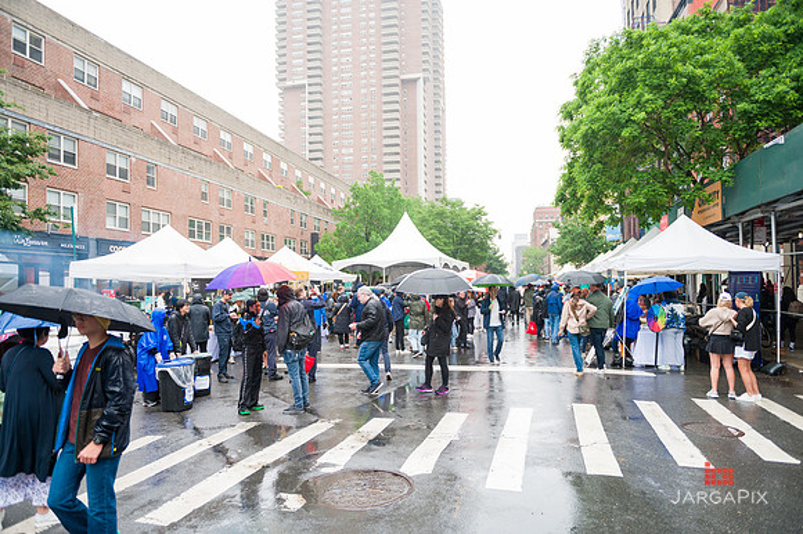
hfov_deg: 73.8
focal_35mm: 24
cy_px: 267
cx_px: 402
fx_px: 535
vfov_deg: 53.1
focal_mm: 24
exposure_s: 1/400
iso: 320
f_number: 3.2
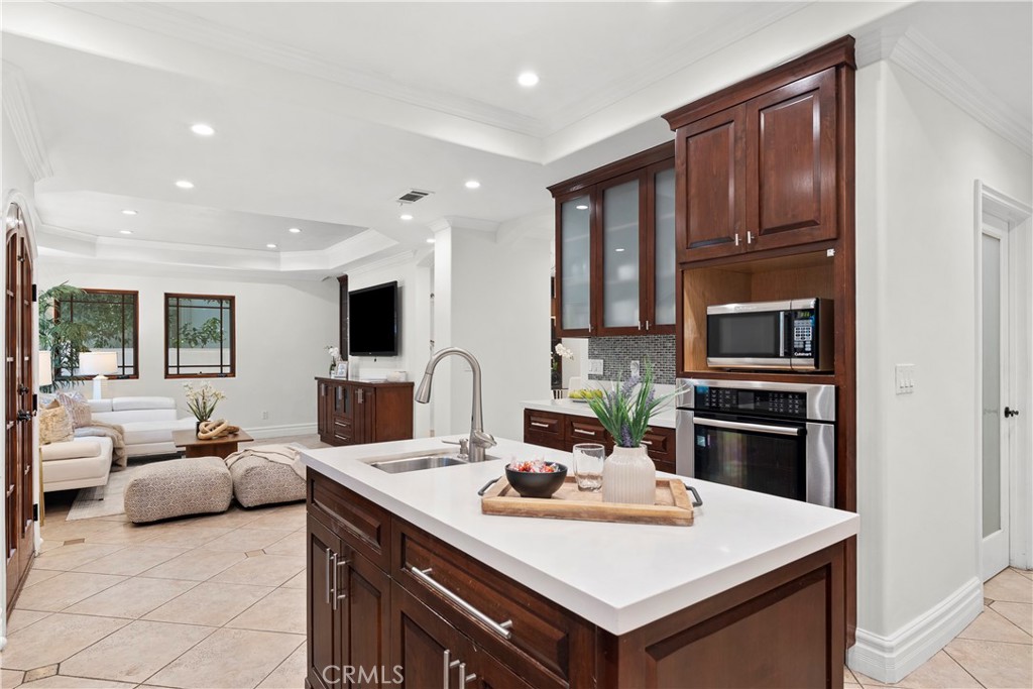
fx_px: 574
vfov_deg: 61.9
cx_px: 516
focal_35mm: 20
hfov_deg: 84.0
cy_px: 344
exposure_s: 1
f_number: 8
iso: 250
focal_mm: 20
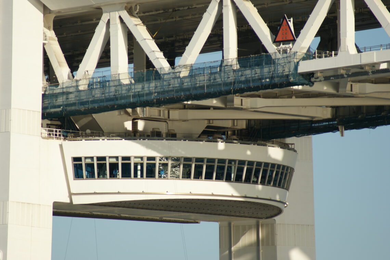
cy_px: 130
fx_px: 4875
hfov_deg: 4.6
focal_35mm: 450
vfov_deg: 3.1
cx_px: 195
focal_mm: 300
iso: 100
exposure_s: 1/500
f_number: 6.3
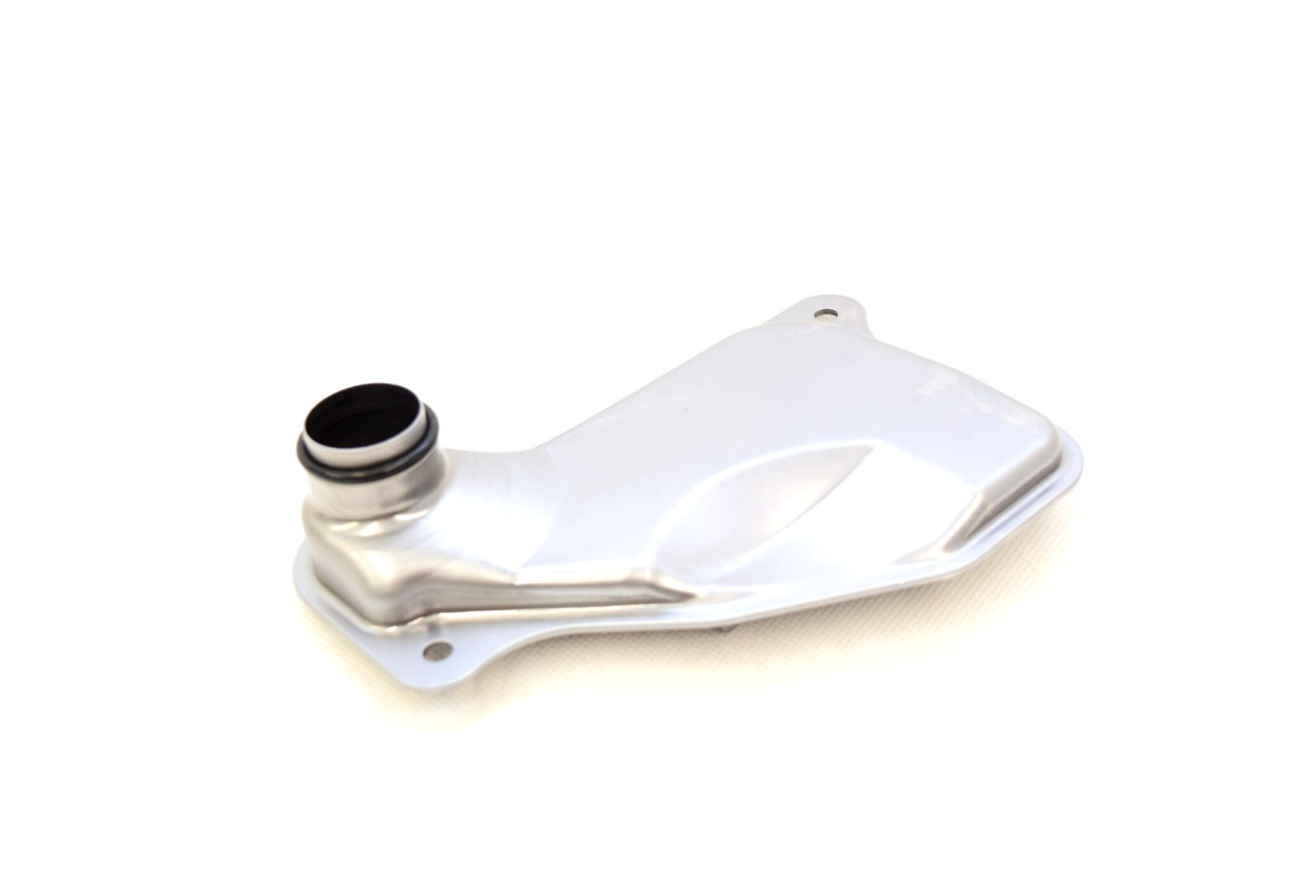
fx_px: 1589
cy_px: 439
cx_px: 657
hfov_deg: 44.9
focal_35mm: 44
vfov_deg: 30.9
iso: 400
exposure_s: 1/125
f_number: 5.6
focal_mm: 29
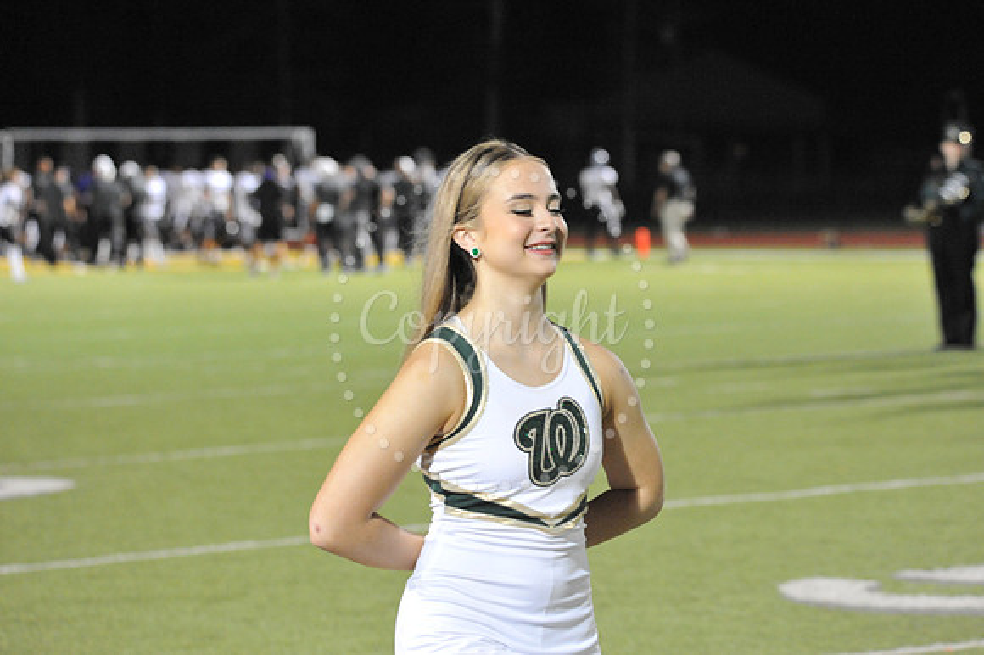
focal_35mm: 150
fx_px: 4098
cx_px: 492
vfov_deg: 9.1
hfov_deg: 13.7
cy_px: 328
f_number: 6.3
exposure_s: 1/125
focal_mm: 150
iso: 6400
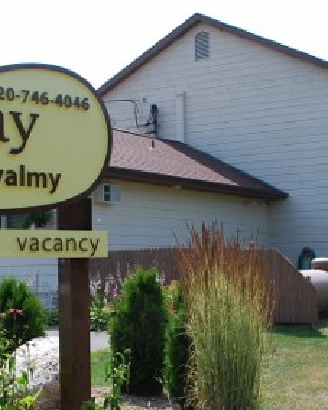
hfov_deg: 21.8
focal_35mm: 70
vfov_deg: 27.1
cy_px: 254
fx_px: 850
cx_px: 149
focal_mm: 22
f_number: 10
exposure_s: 1/160
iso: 200
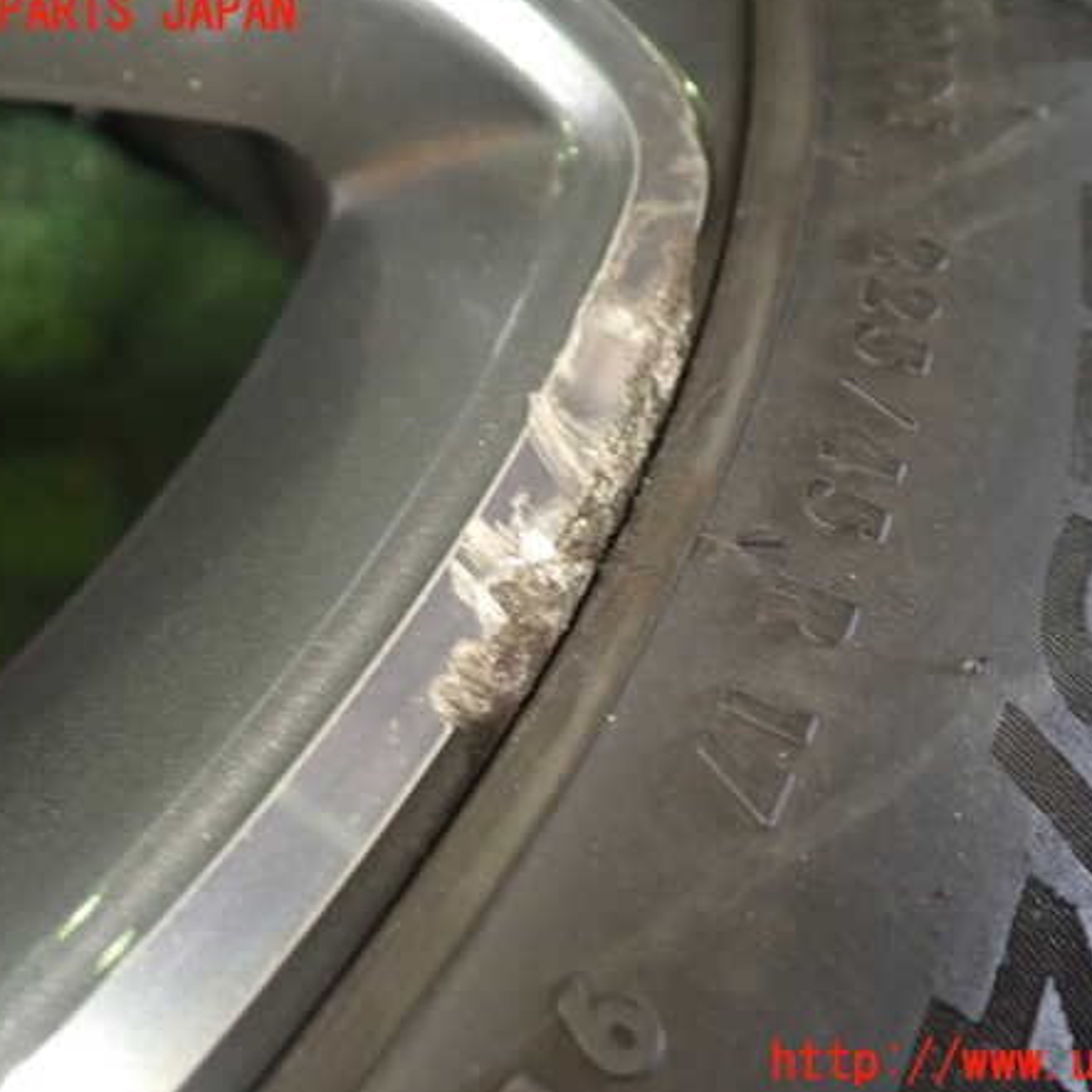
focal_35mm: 36
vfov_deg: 46.0
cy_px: 539
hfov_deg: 46.0
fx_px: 1285
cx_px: 588
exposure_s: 1/30
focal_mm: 5.4
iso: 250
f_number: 2.3
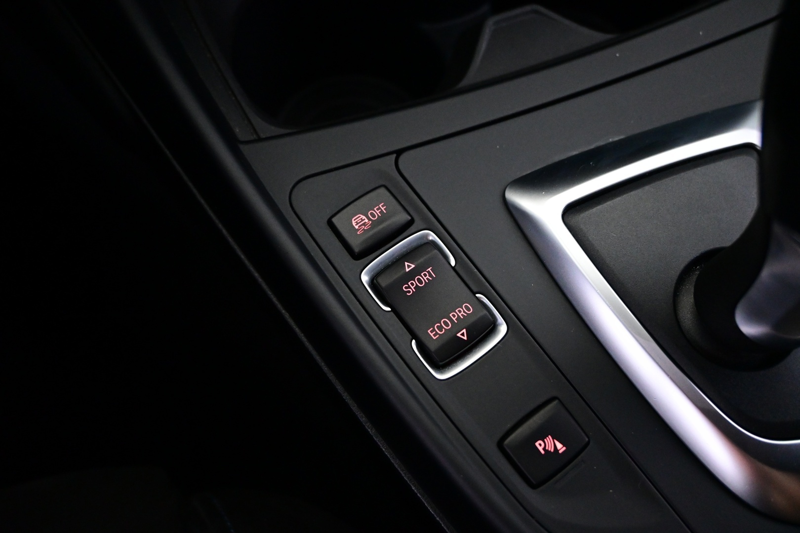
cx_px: 400
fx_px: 700
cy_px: 266
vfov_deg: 41.7
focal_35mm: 32
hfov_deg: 59.5
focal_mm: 21
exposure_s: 1/30
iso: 4000
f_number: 4
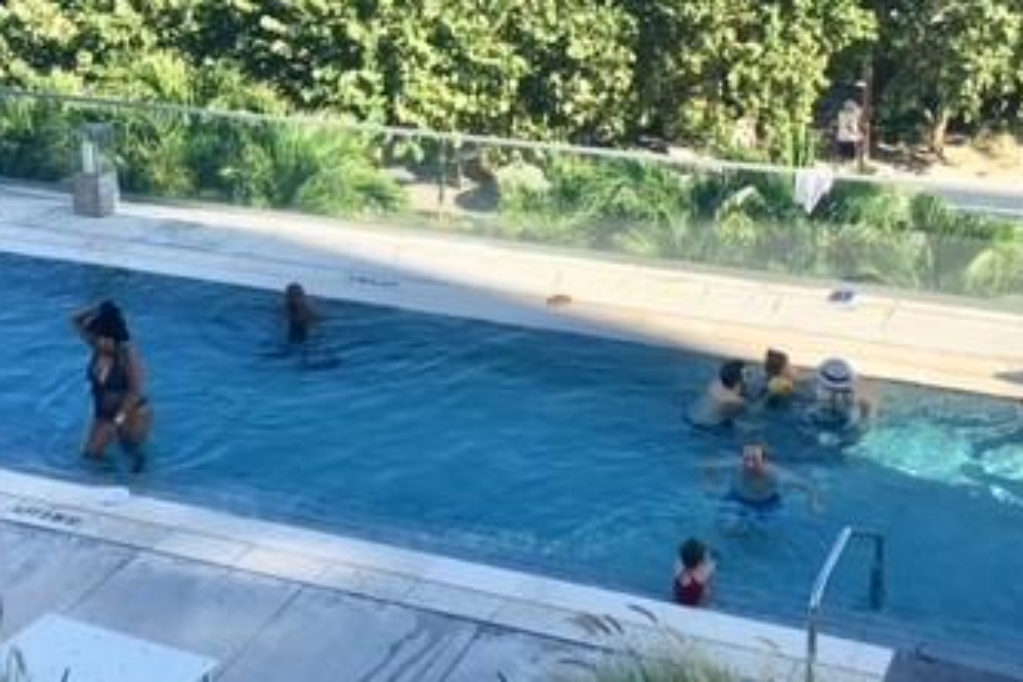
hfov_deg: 34.5
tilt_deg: -18.5
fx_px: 1648
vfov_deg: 23.2
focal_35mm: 58
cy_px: 197
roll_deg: +0.4
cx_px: 547
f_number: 2.2
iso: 25
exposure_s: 1/1425
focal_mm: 4.15
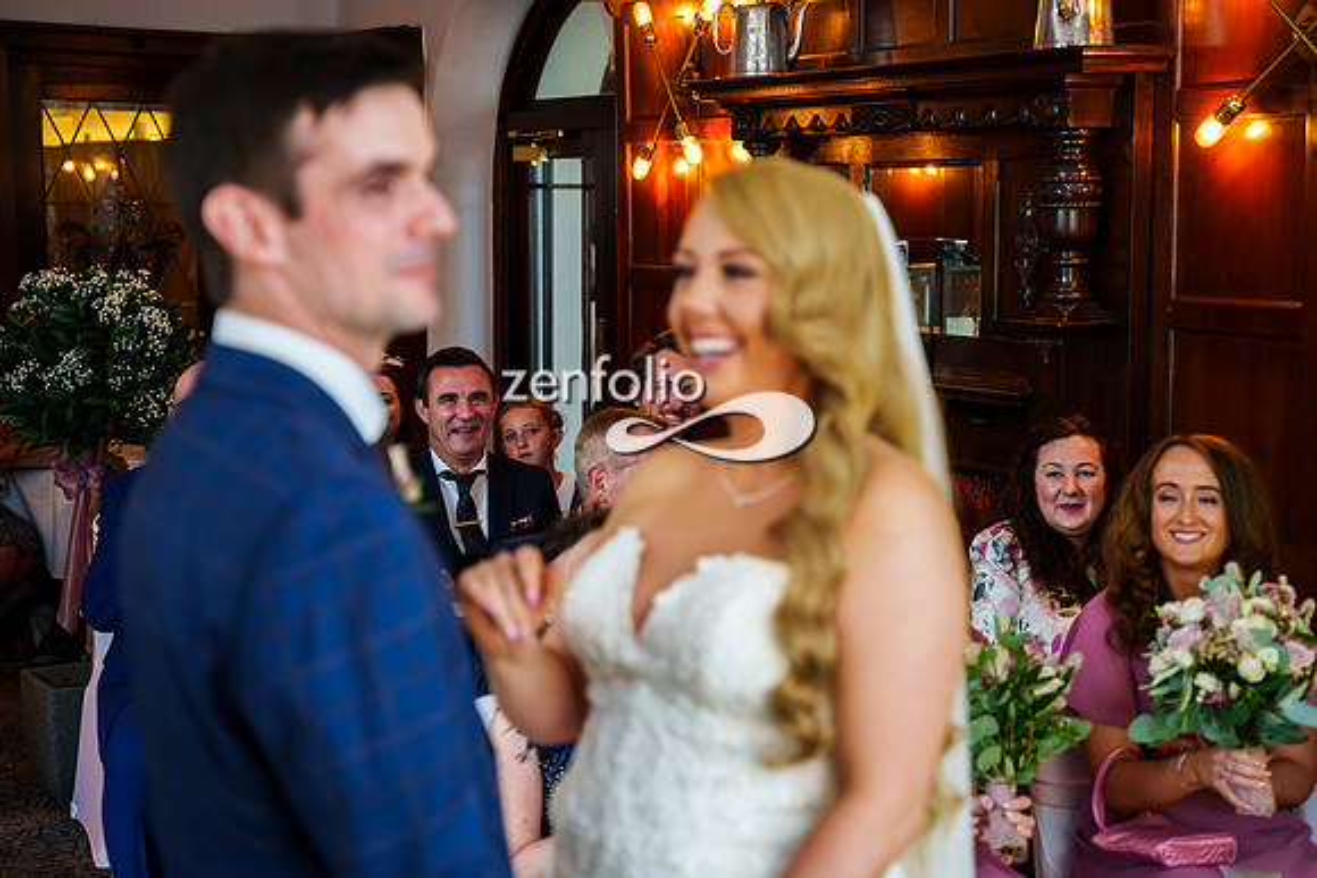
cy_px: 439
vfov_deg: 21.9
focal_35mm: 62
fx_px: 2269
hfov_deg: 32.4
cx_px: 658
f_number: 3.5
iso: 800
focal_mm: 62
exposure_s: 1/100
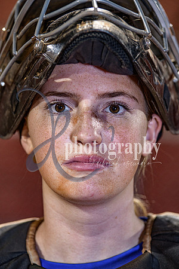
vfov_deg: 14.7
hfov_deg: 9.8
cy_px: 134
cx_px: 90
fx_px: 1044
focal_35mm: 140
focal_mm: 140
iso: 400
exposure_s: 1/80
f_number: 5
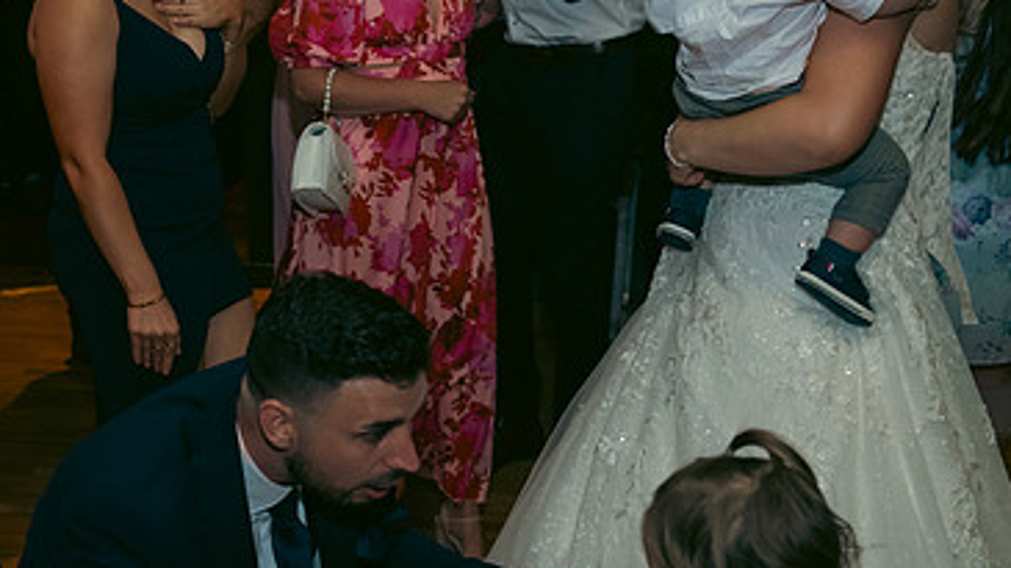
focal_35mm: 60
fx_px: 1608
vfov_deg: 19.7
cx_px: 332
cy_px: 495
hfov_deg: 34.6
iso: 640
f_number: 3.5
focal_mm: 36
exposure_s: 1/160
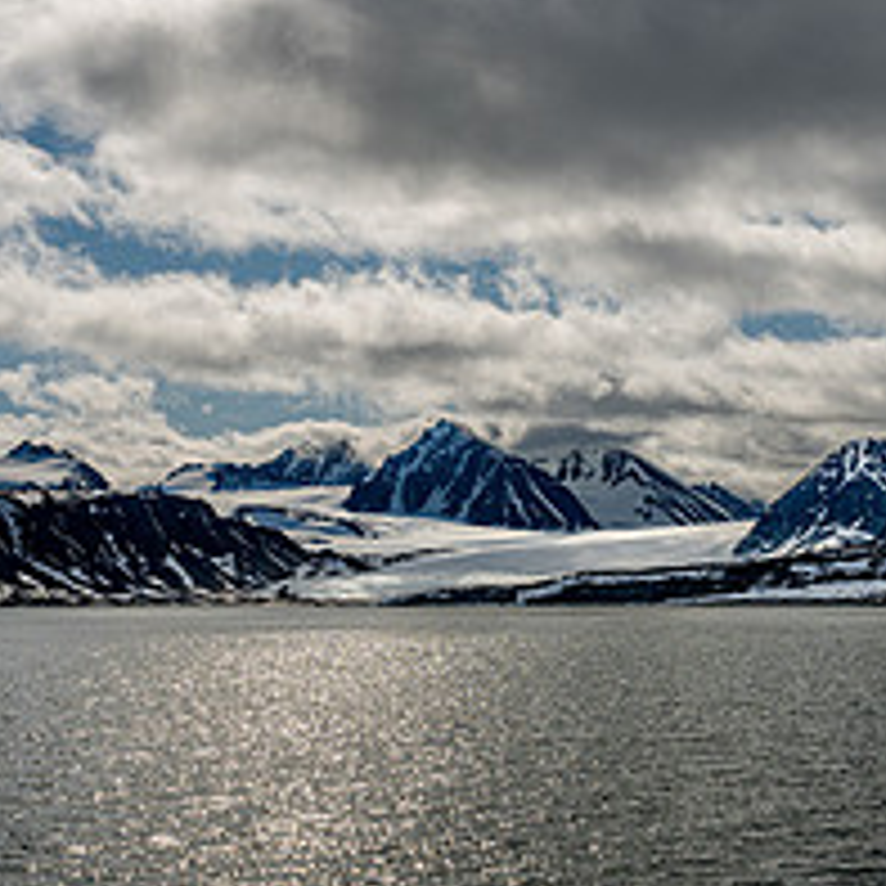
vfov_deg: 26.5
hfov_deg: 26.4
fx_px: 1882
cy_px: 490
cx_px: 533
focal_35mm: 65
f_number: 9
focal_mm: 25.5
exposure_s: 1/320
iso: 160
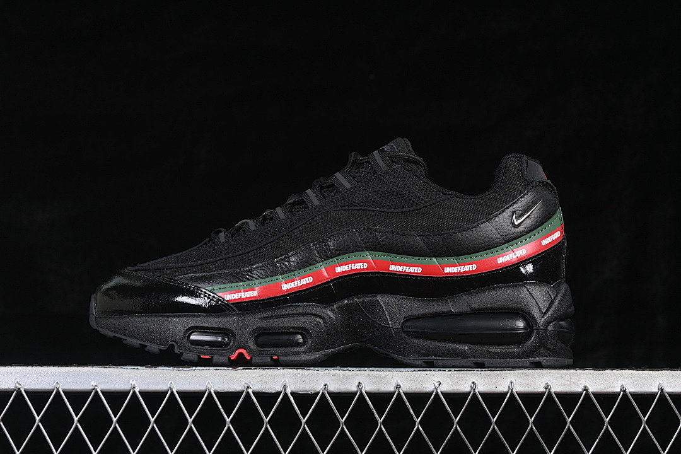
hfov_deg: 27.0
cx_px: 340
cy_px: 227
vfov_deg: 18.2
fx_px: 1419
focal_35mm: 75
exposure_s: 1/60
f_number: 6.3
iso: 160
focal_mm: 50
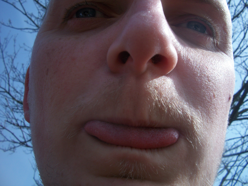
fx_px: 251
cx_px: 124
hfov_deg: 52.6
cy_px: 93
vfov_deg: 40.7
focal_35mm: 35
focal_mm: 6.3
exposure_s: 1/320
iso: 80
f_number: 5.6
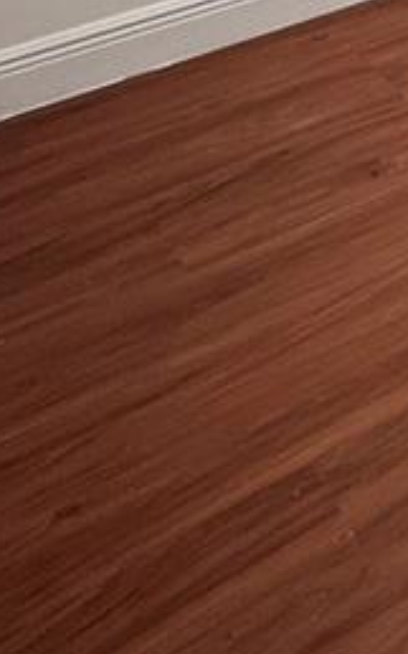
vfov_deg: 23.7
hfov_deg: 16.5
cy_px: -324
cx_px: 679
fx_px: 1229
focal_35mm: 69
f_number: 2.2
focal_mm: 2.22
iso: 80
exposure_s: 1/120
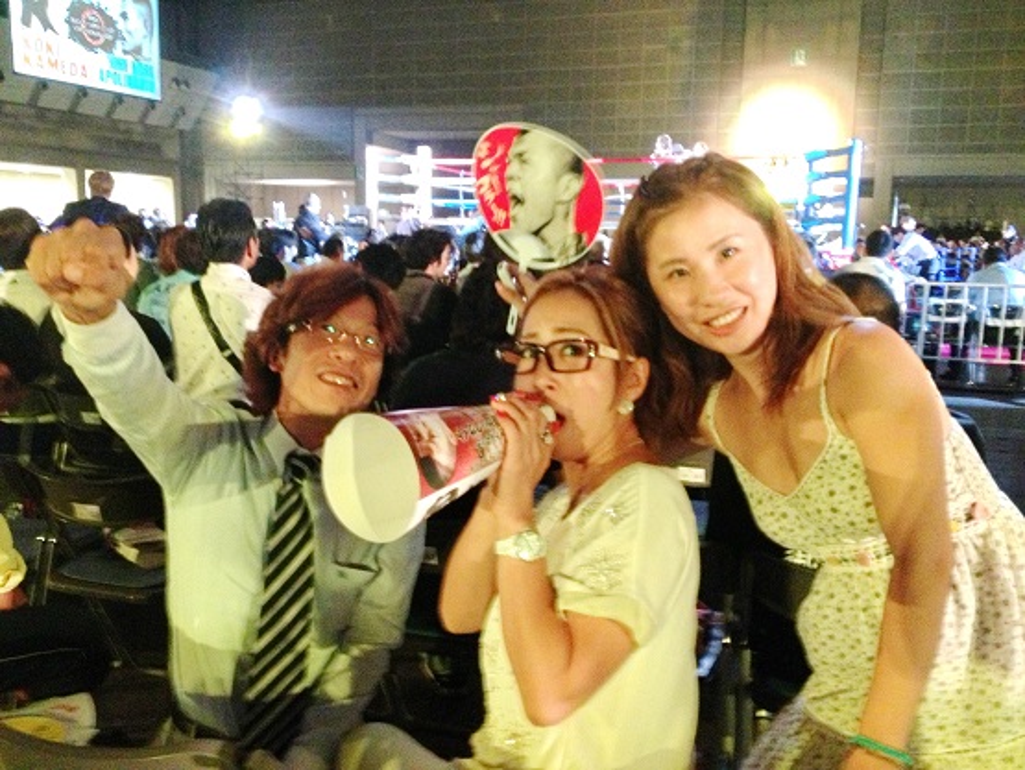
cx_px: 512
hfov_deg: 52.6
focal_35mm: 35
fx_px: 1037
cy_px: 385
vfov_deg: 40.7
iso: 500
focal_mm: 4.28
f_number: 2.4
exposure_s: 1/15
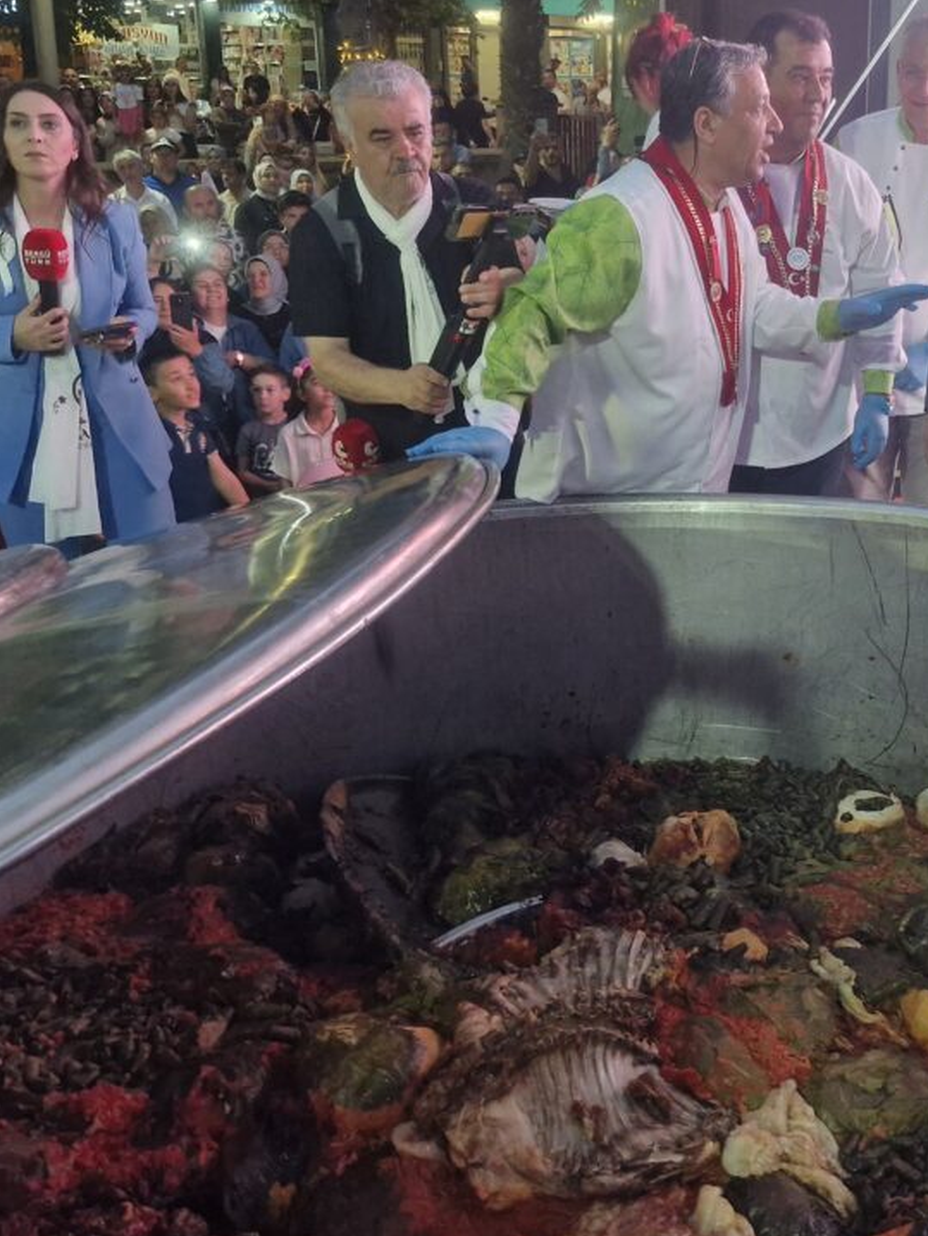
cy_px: 508
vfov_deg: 45.6
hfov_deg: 34.0
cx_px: 758
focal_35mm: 41
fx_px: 1465
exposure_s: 1/100
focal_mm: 5.54
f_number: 1.8
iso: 200
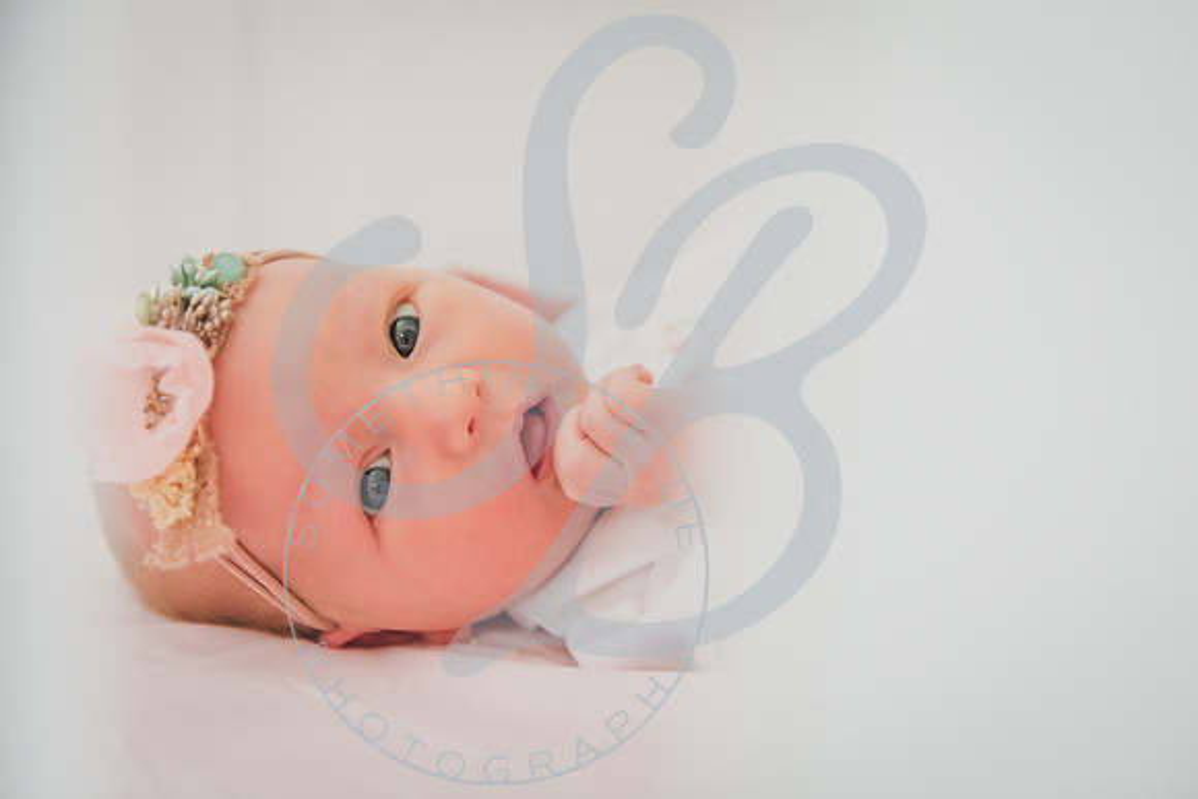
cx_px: 599
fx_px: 1731
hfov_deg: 38.2
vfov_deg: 26.0
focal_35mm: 52
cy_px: 400
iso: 1600
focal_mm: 52
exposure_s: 1/125
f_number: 2.8
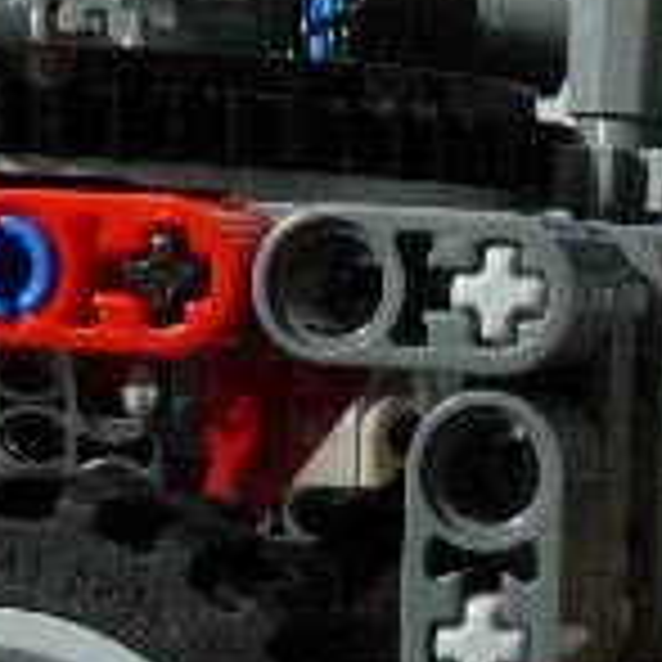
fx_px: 3332
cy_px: 414
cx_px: 797
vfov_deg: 11.3
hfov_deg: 11.1
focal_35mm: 154
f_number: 8
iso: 100
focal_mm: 5.8
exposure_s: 1.3
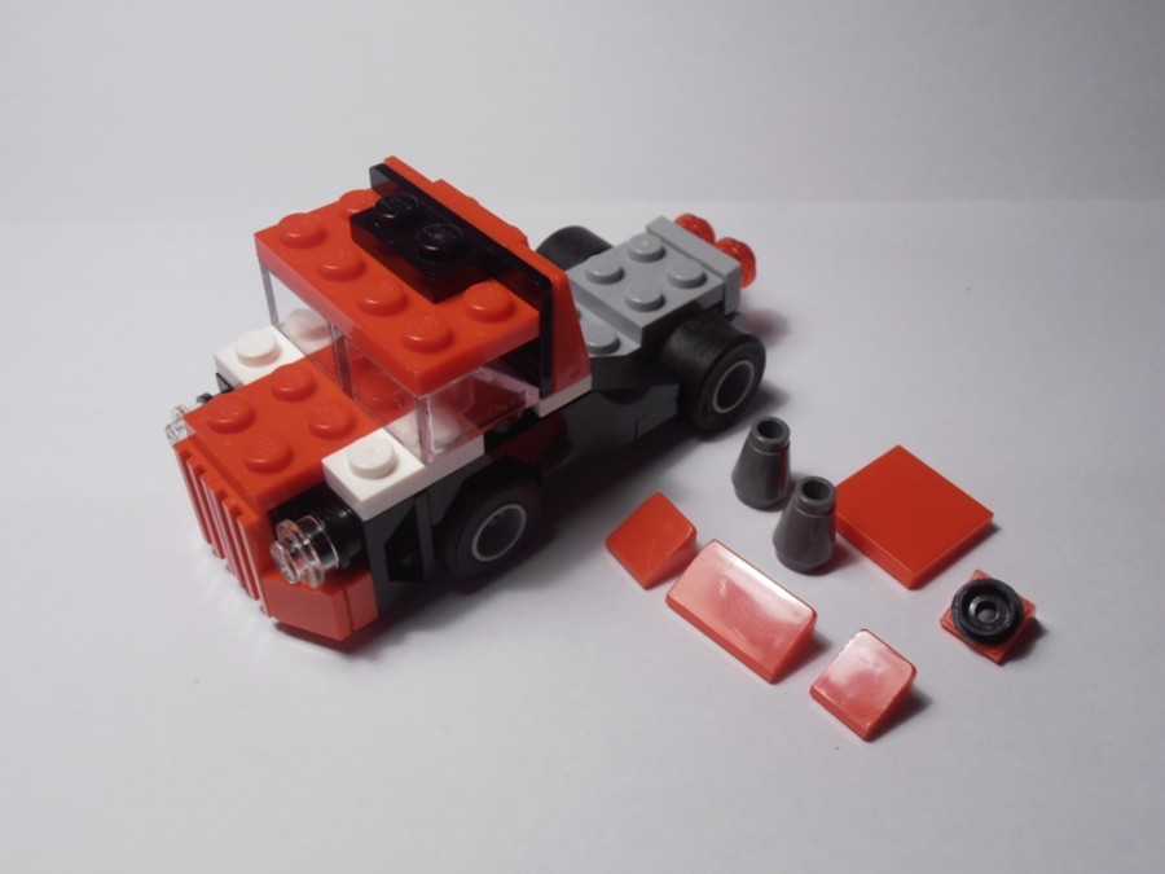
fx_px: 1245
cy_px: 437
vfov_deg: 38.7
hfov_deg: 50.1
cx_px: 582
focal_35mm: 37
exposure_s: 1/50
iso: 80
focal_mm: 6.61
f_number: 3.9
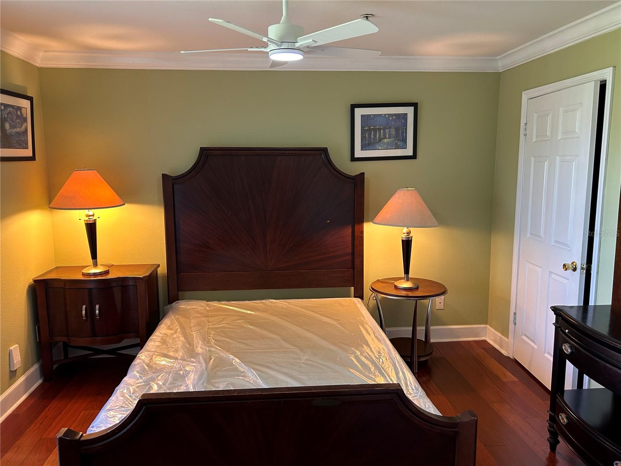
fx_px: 466
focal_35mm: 26
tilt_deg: -7.5
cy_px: 233
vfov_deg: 53.1
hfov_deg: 67.3
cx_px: 310
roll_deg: +1.0
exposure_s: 1/60
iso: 160
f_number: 1.5
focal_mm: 5.7
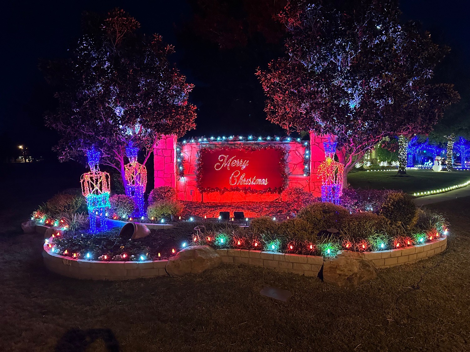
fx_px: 326
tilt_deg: -3.2
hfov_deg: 71.6
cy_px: 176
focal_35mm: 24
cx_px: 235
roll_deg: +0.2
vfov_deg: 56.8
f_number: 1.78
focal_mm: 6.86
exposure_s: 1/40
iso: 800
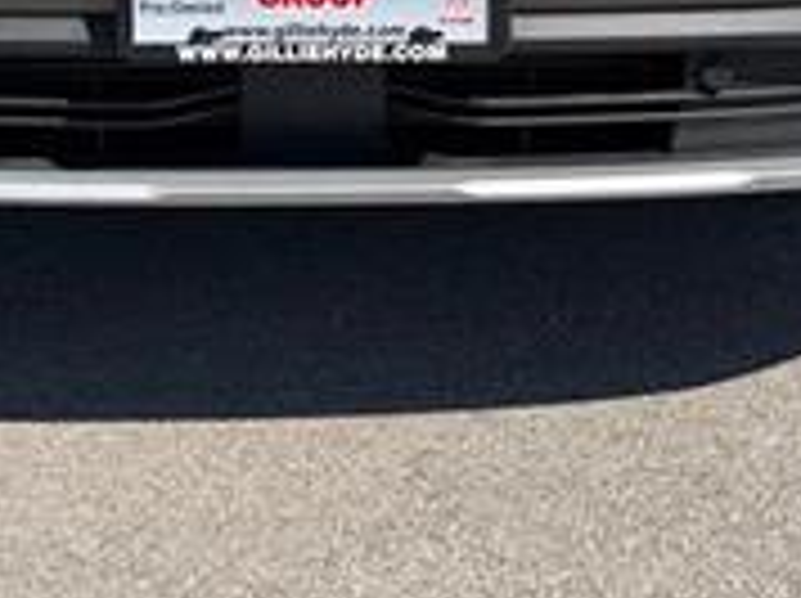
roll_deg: -1.2
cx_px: 266
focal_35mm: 68
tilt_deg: -7.0
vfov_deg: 20.1
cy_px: -135
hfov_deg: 28.4
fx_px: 1571
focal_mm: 6.76
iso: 80
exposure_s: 1/3145
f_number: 1.78
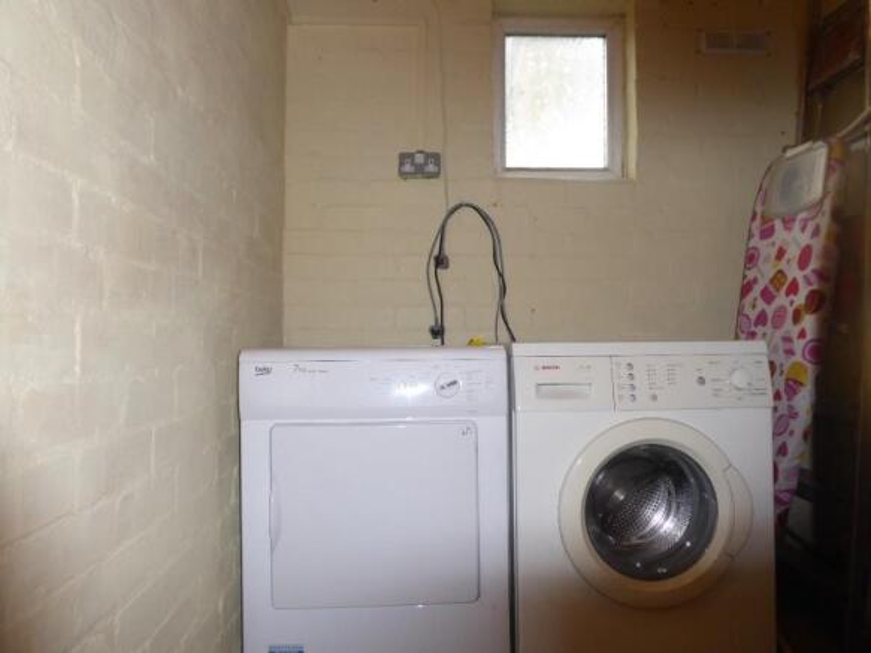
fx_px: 604
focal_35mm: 24
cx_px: 436
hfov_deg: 71.6
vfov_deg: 56.8
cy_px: 326
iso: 200
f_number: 3.3
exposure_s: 1/60
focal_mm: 4.3
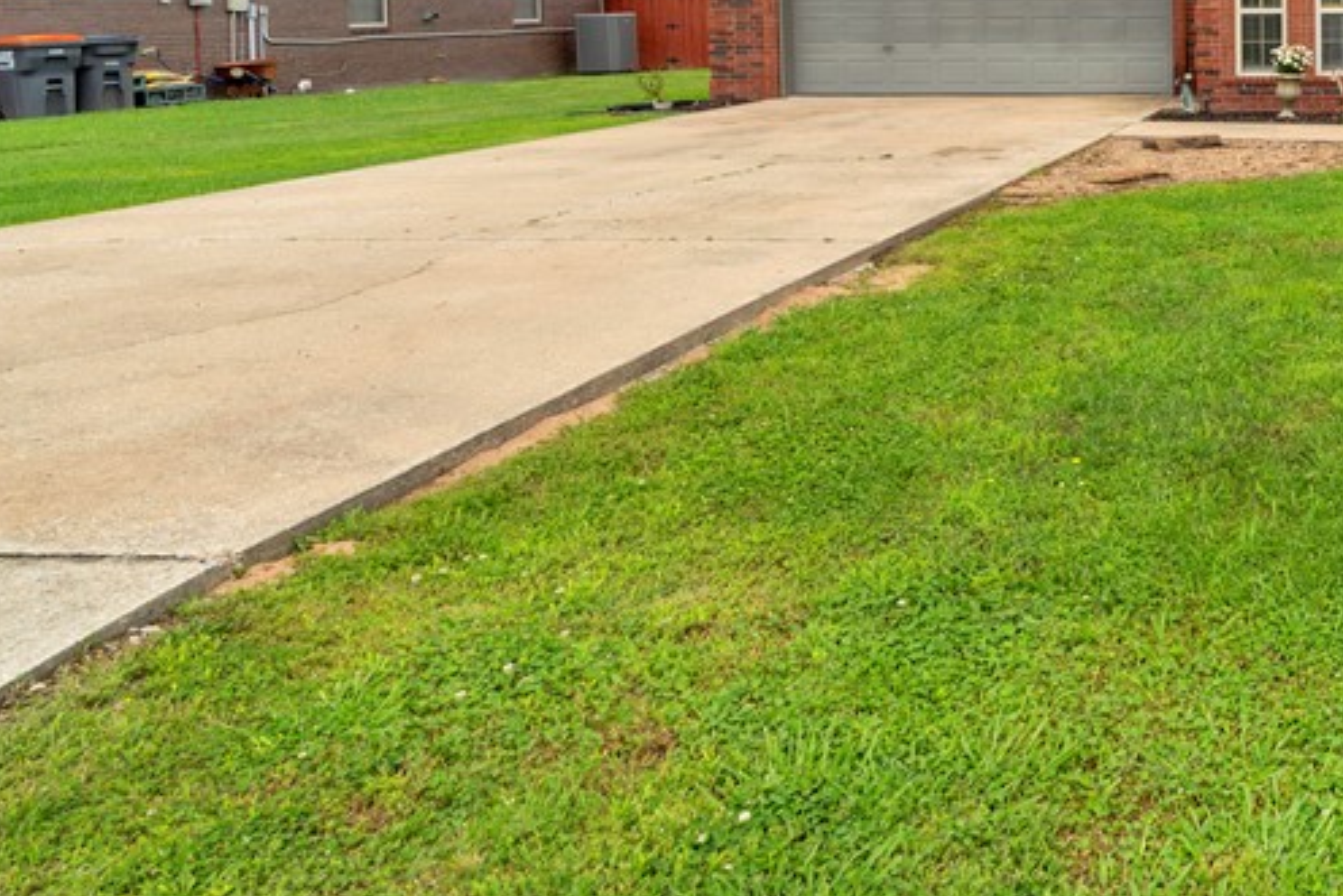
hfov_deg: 43.5
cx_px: 1443
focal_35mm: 35
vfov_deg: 34.8
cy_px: 24
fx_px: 1306
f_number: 7.1
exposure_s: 1/125
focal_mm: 16
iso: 80
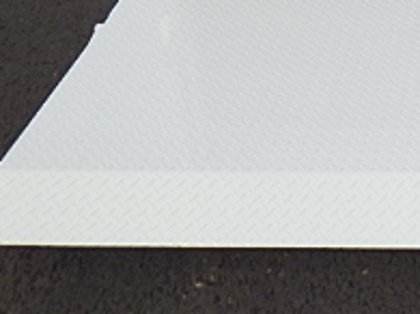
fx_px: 1116
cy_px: -153
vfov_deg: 14.9
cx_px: 532
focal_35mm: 92
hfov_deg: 19.8
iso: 125
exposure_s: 1/1000
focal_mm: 5
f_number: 4.2
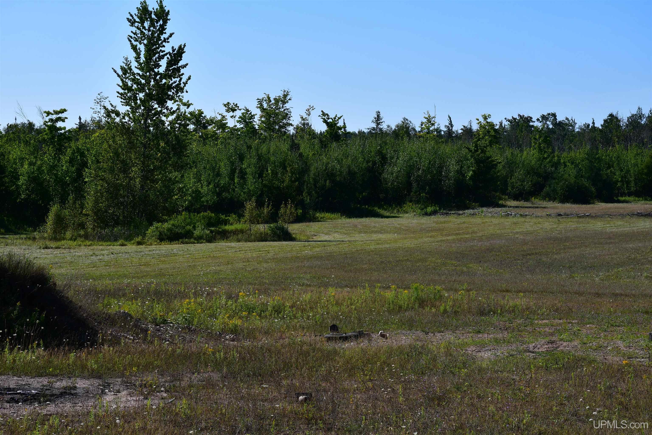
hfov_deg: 19.5
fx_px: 1902
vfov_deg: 13.0
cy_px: 218
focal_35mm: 105
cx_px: 326
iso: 200
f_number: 11
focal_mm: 70
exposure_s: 1/500
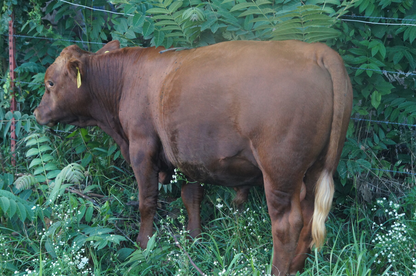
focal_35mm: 82
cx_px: 208
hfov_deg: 24.7
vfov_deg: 16.5
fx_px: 952
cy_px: 138
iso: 1600
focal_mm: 55
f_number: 5
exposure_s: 1/40
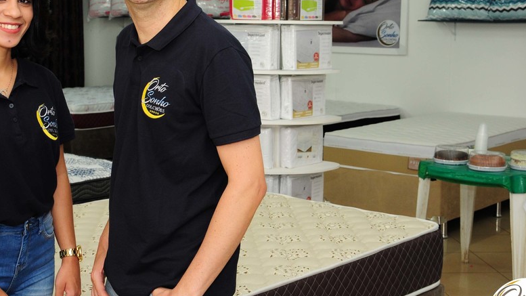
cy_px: 112
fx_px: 879
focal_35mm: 63
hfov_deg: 33.3
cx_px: 221
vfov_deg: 19.1
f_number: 5.6
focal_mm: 26
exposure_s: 1/60
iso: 400
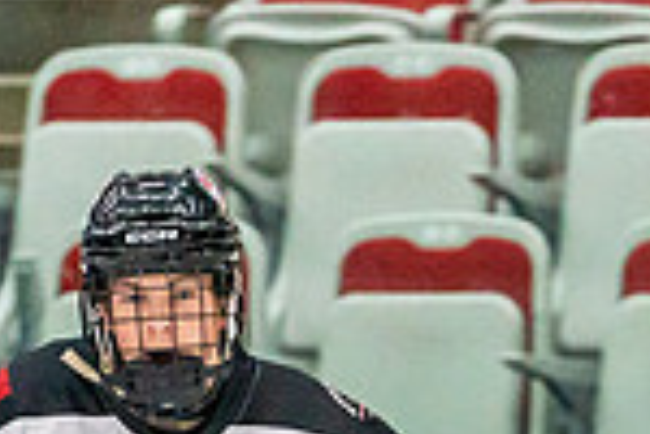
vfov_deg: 1.2
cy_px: 1089
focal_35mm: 1171
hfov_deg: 1.8
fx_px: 21141
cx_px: 208
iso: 3200
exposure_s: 1/1250
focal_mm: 200
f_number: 2.8
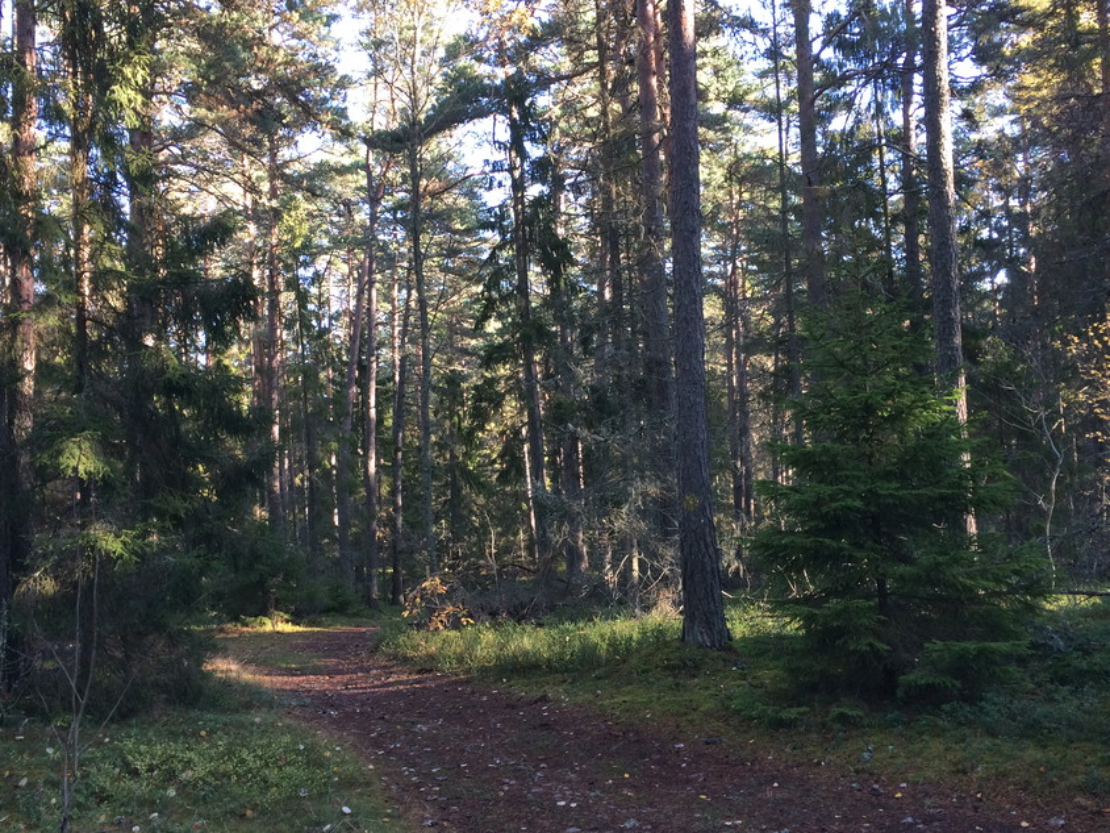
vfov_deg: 42.9
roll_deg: +2.8
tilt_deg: +1.1
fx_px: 1058
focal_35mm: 33
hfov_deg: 55.3
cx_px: 526
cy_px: 413
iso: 64
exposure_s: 1/100
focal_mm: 4.15
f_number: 2.2
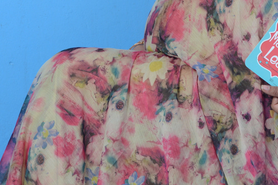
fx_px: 1825
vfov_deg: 5.8
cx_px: 275
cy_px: -72
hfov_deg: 8.7
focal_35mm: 236
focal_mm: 55
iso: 200
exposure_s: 1/200
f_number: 6.3
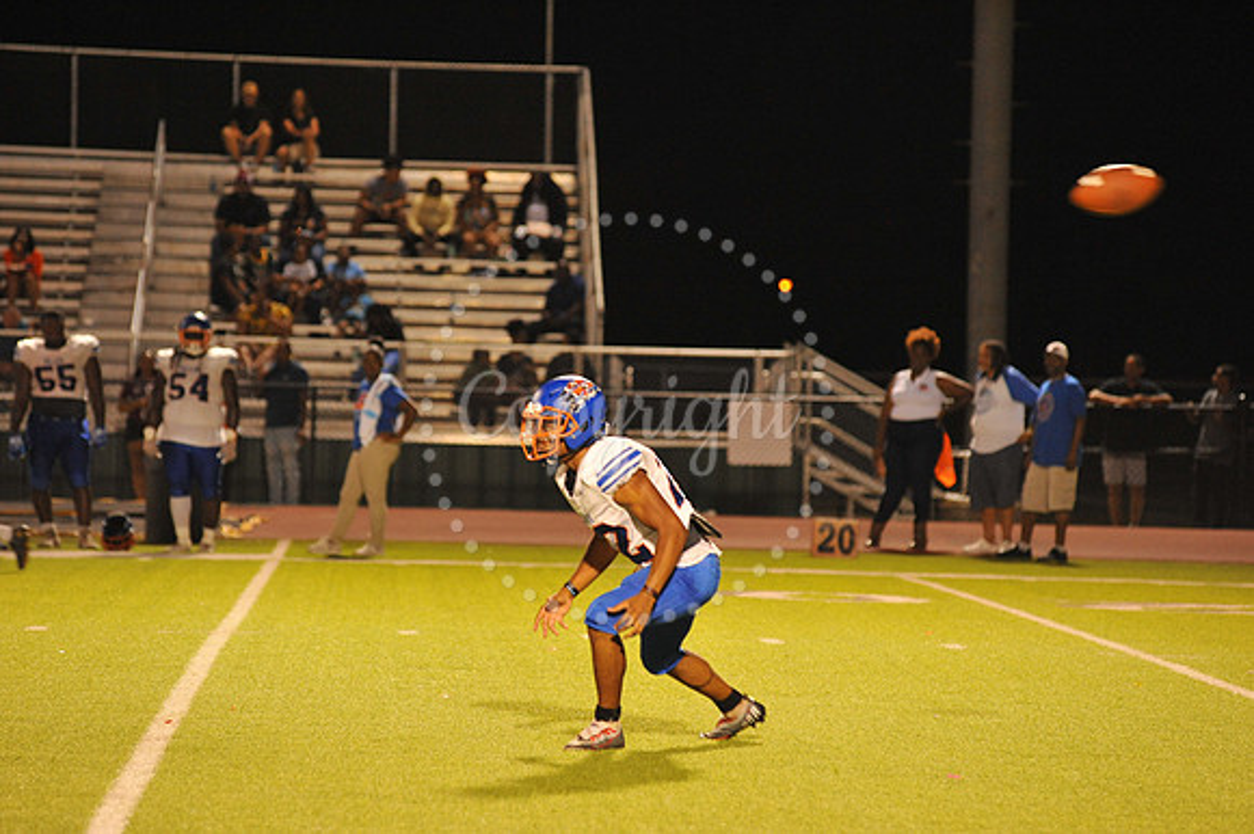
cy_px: 417
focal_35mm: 200
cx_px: 627
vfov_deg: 6.9
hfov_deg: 10.3
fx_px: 6962
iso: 3200
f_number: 5
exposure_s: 1/160
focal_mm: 200
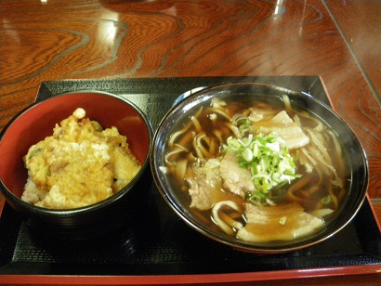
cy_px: 143
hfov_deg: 51.3
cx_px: 190
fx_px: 396
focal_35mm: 36
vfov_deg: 39.7
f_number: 3.5
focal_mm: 6.3
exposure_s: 1/25
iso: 800
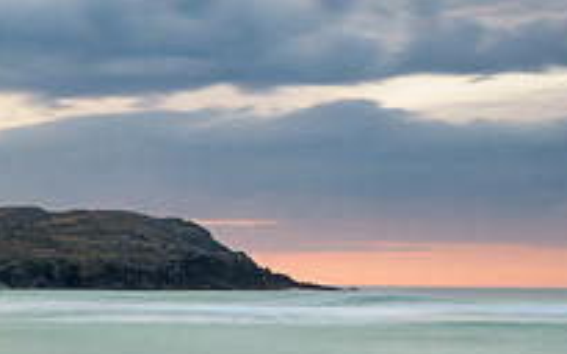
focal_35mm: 72
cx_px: -50
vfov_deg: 17.5
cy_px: 385
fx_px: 1112
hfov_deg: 26.4
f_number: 7.1
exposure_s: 5
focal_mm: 12
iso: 200
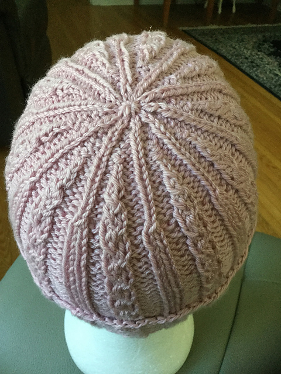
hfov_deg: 45.4
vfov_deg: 58.4
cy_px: 187
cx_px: 140
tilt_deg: -39.6
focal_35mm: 31
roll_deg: -5.2
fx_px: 336
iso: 160
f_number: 2.4
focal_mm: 3.3
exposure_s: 1/30
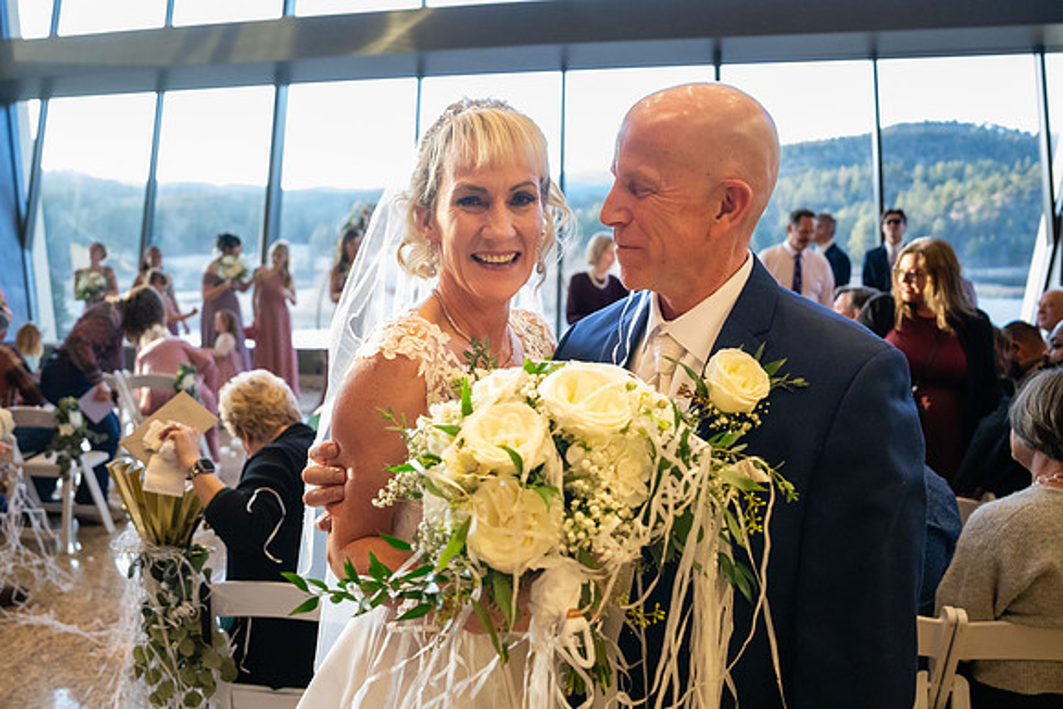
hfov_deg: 58.9
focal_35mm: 32
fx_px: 937
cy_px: 340
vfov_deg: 41.4
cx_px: 461
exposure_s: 1/200
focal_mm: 24
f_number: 2.8
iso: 4000
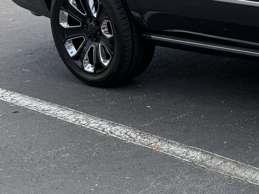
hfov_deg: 19.1
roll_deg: +0.7
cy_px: -18
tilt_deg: -10.0
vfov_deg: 16.7
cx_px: 419
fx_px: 644
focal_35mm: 86
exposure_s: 1/2299
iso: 100
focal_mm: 6.76
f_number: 1.78
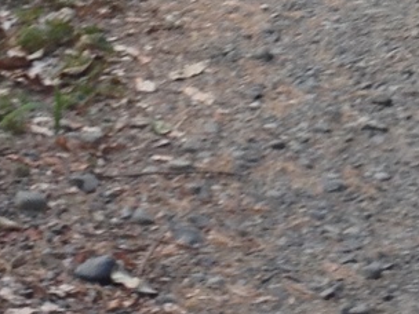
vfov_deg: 7.9
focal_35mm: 184
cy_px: -182
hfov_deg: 10.7
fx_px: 2227
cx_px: 346
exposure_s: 1/60
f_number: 2.4
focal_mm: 4.28
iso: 50
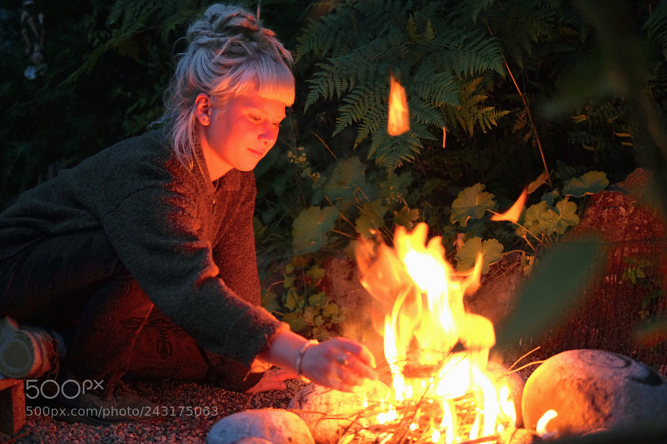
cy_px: 222
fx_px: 982
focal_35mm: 53
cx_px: 334
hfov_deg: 37.5
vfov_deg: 25.5
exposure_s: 1/30
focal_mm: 35
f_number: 2
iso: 1250
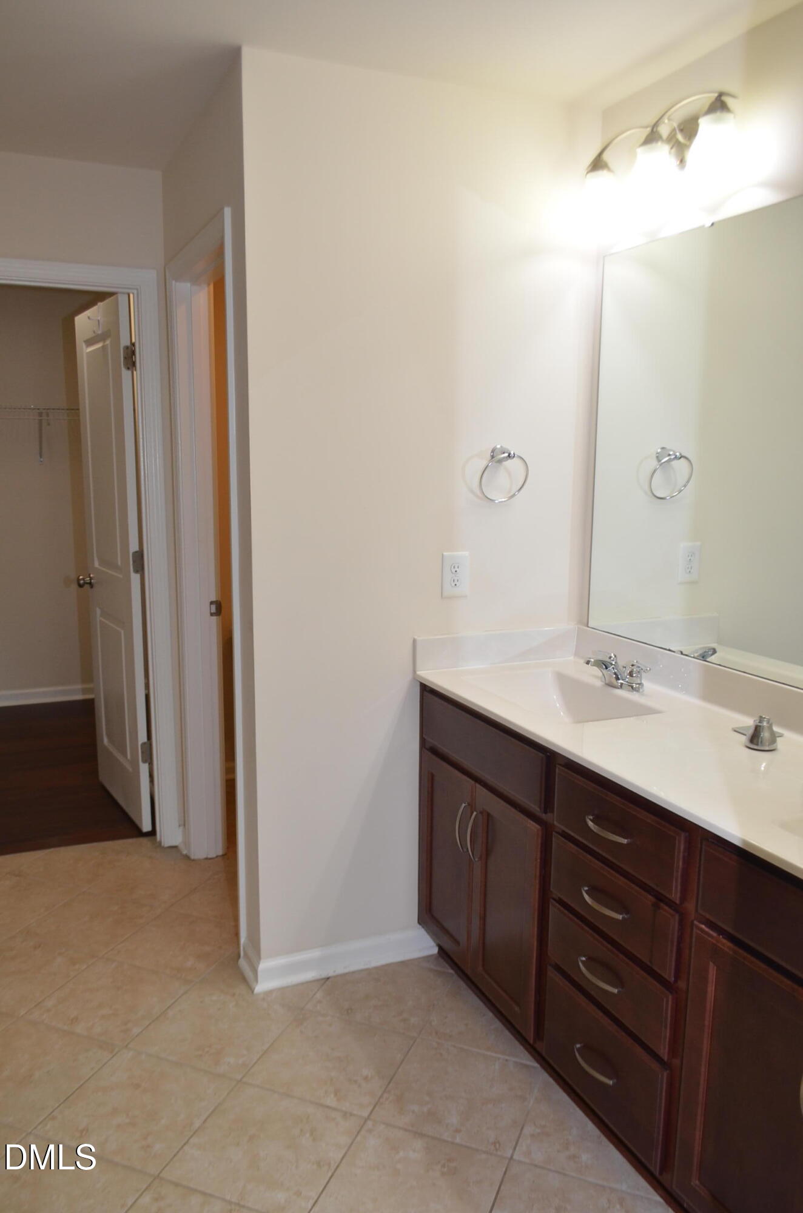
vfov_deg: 67.5
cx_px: 402
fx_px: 908
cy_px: 606
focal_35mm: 27
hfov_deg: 47.7
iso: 400
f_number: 5
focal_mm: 18
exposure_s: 1/100
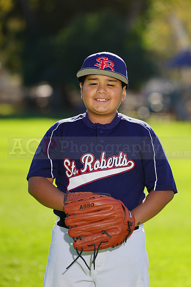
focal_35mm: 294
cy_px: 144
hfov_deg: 4.7
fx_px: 2338
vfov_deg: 7.0
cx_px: 96
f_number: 6.3
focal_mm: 294
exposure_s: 1/250
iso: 100
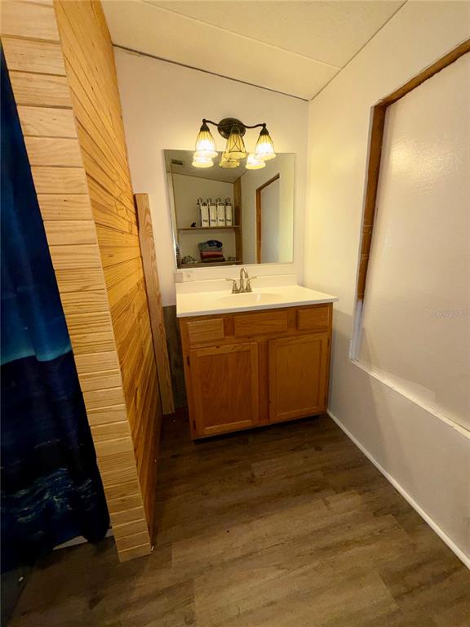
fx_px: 253
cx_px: 235
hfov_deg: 85.7
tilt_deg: -15.1
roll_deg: +1.3
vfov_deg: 102.1
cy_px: 314
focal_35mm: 14
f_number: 2.2
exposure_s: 1/120
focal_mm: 2.22
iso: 100
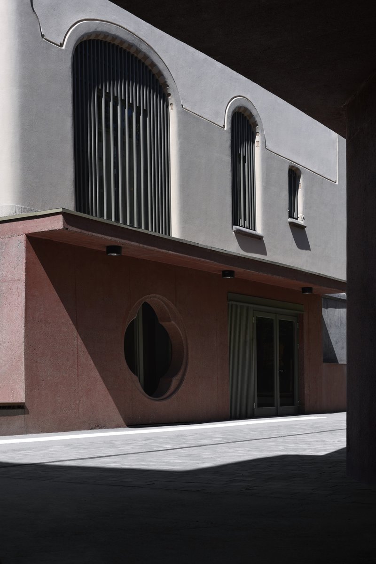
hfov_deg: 27.0
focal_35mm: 50
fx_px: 783
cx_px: 188
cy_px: 282
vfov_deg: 39.6
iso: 31
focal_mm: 50
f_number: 9
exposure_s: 1/80
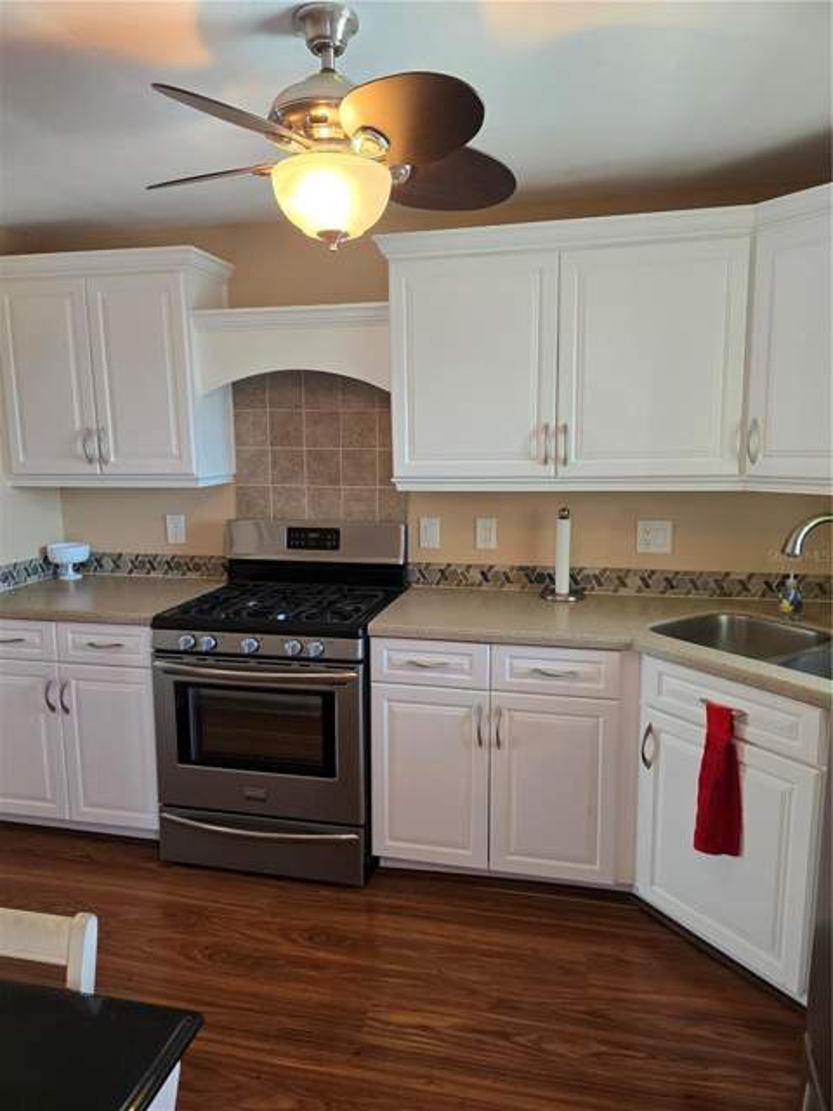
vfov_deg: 73.9
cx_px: 416
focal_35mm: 23
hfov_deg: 58.9
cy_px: 556
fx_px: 738
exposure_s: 1/120
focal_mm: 6.3
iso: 320
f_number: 1.7
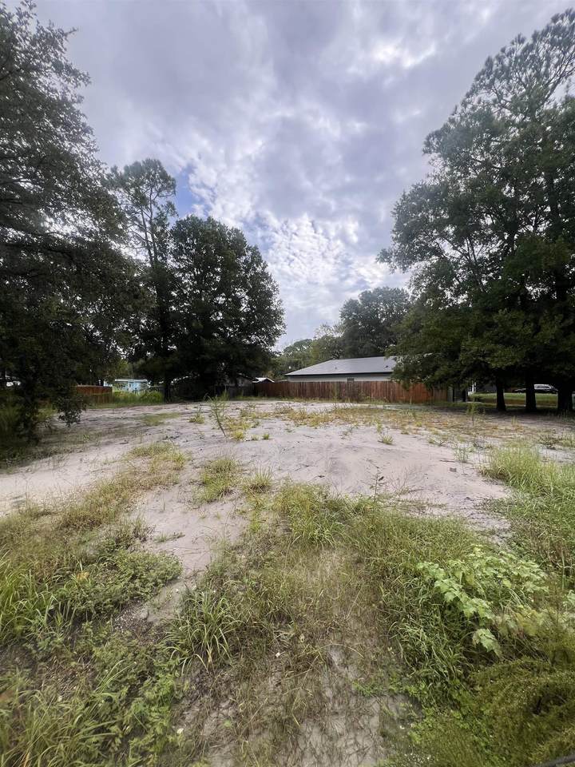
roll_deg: -0.1
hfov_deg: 89.9
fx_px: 288
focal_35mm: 13
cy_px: 384
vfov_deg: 106.2
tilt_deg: +0.4
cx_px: 288
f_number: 1.8
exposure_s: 1/943
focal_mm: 1.57
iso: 32
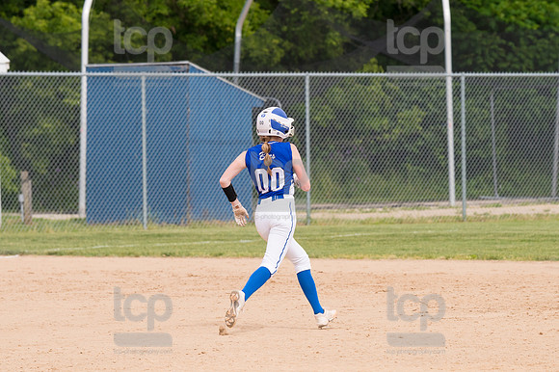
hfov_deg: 6.9
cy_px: 186
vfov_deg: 4.6
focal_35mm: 300
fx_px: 4655
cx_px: 280
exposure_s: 1/1600
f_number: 5.6
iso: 320
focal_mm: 200
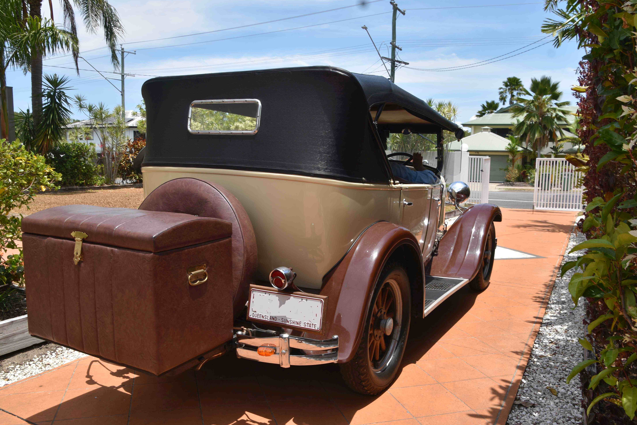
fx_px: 495
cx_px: 318
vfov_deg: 46.4
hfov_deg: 65.5
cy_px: 209
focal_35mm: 28
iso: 100
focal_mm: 18
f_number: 8
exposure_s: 1/200
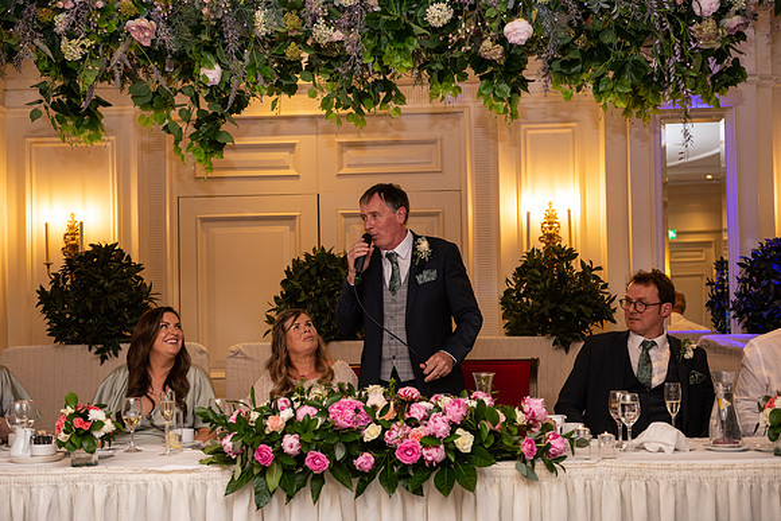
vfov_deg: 24.2
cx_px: 390
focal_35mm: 56
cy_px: 260
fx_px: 1215
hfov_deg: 35.6
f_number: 3.5
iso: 800
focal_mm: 56
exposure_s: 1/160
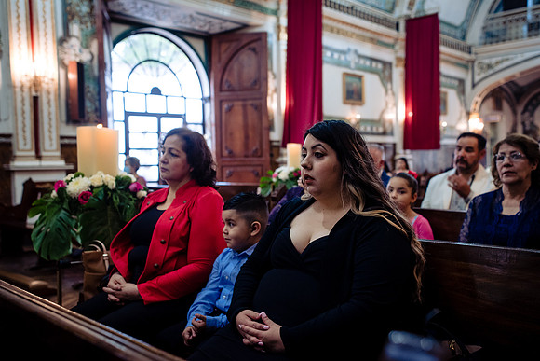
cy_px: 180
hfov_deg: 54.4
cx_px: 270
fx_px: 525
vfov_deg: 37.9
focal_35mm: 35
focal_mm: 35
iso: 1600
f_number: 3.2
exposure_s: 1/100
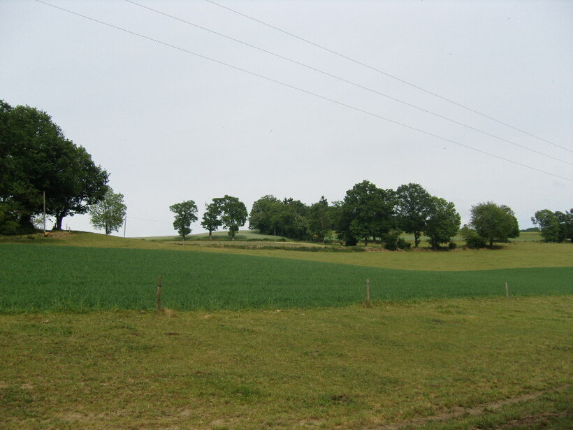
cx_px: 286
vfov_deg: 41.8
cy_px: 215
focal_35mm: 34
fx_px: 563
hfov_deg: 54.0
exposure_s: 1/250
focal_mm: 7.3
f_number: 7
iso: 80
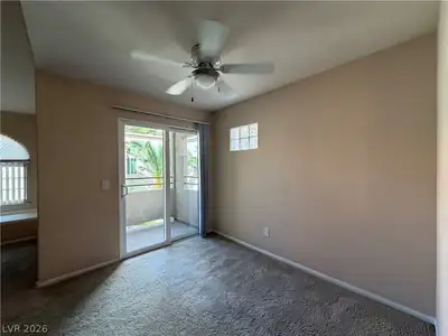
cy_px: 168
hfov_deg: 102.1
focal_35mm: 14
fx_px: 181
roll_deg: -0.3
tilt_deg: -0.7
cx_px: 224
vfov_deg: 85.7
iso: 200
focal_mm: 2.22
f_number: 2.2
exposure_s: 1/120
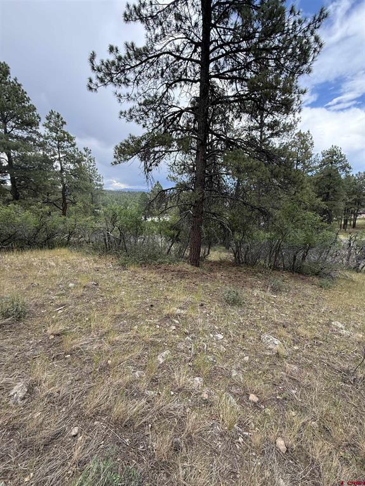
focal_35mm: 14
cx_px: 182
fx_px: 197
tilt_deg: -12.1
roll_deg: +1.2
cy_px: 243
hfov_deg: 85.7
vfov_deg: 102.1
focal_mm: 2.22
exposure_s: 1/388
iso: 64
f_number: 2.2
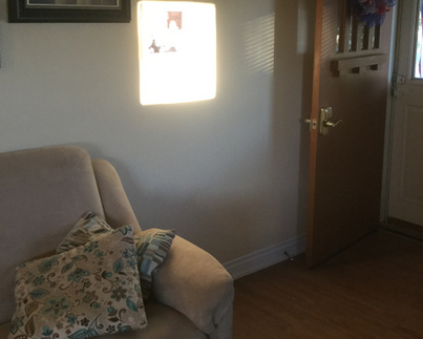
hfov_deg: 38.6
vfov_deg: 31.4
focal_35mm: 48
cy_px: 134
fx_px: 601
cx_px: 248
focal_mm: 3.3
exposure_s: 1/30
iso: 80
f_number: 2.4
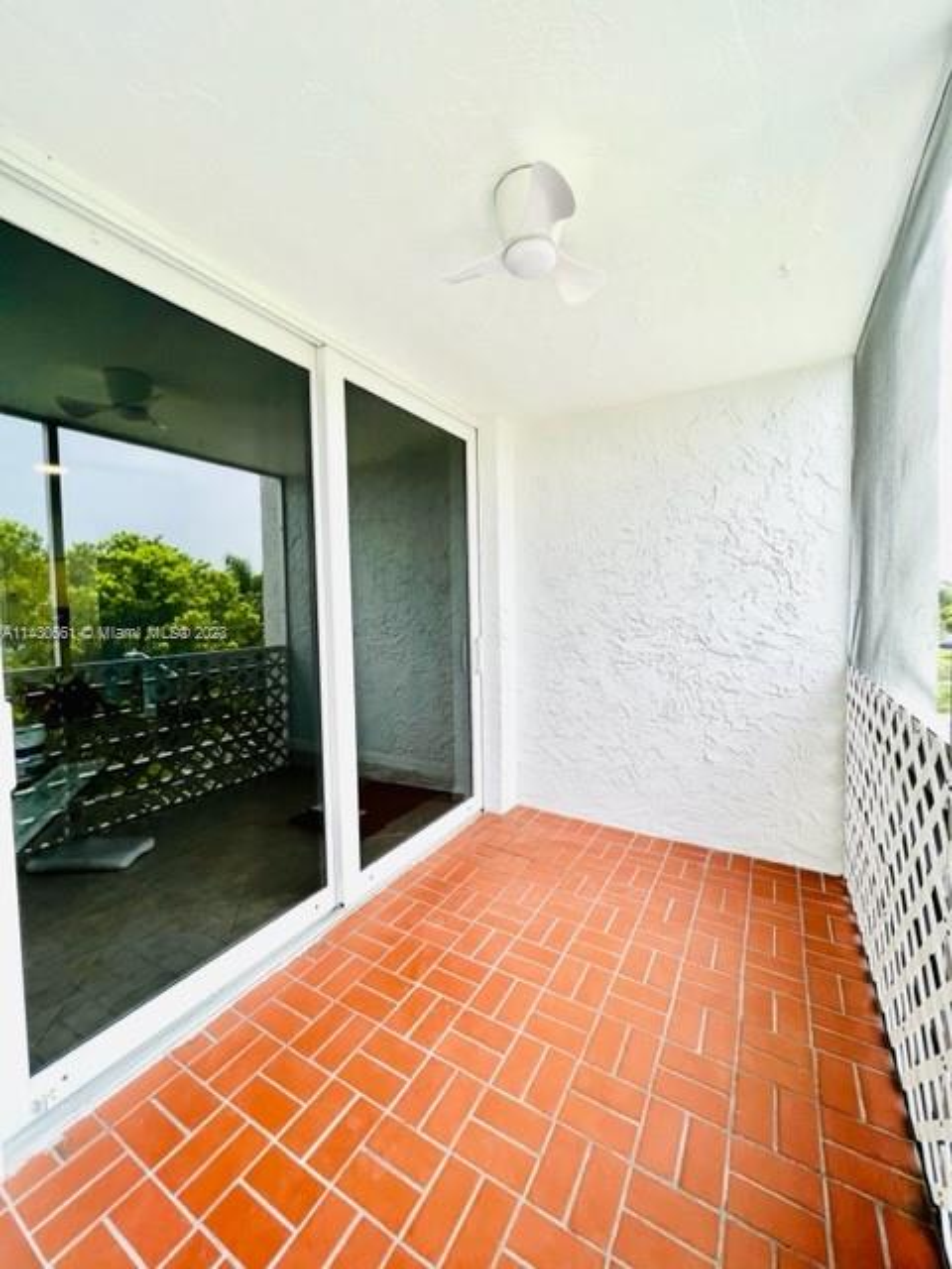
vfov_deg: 106.2
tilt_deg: -3.2
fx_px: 477
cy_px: 634
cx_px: 476
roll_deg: +0.9
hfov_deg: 89.9
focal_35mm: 13
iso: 32
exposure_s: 1/206
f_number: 1.8
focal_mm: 1.57
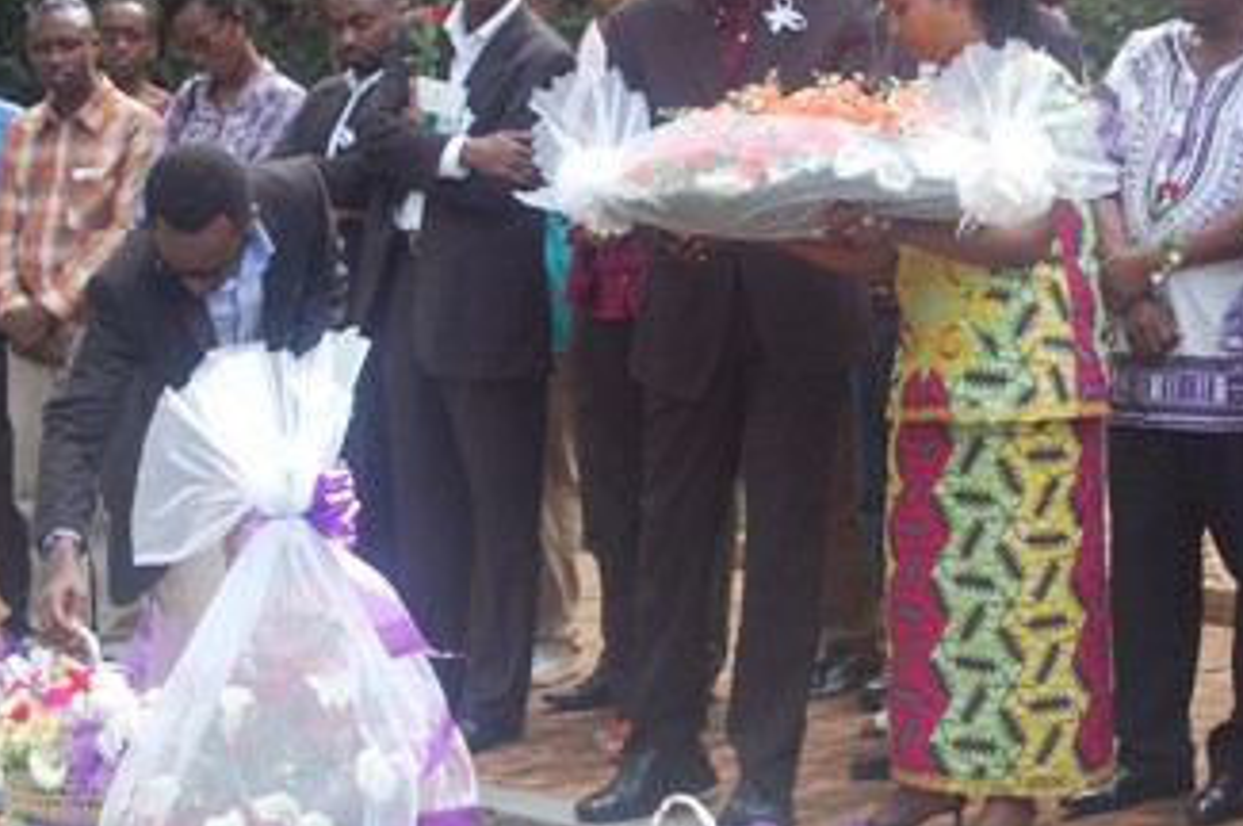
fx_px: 3921
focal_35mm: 114
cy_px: 310
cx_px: 654
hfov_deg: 18.0
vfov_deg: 12.0
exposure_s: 1/125
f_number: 5.6
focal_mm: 55
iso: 400
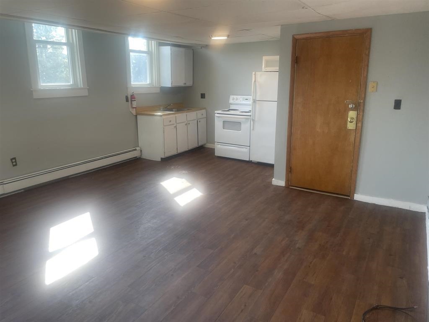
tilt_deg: -12.9
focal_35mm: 26
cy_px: 161
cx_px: 214
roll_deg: +1.1
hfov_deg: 67.3
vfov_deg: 53.1
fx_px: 322
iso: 80
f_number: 1.6
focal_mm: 4.2
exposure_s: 1/121
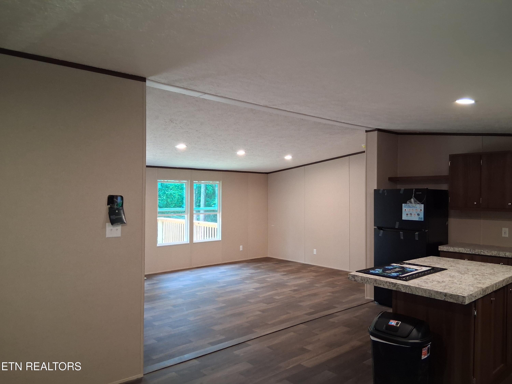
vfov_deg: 53.1
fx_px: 385
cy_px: 192
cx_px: 256
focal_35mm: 26
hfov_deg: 67.3
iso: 500
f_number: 1.8
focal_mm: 3.98
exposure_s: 1/60
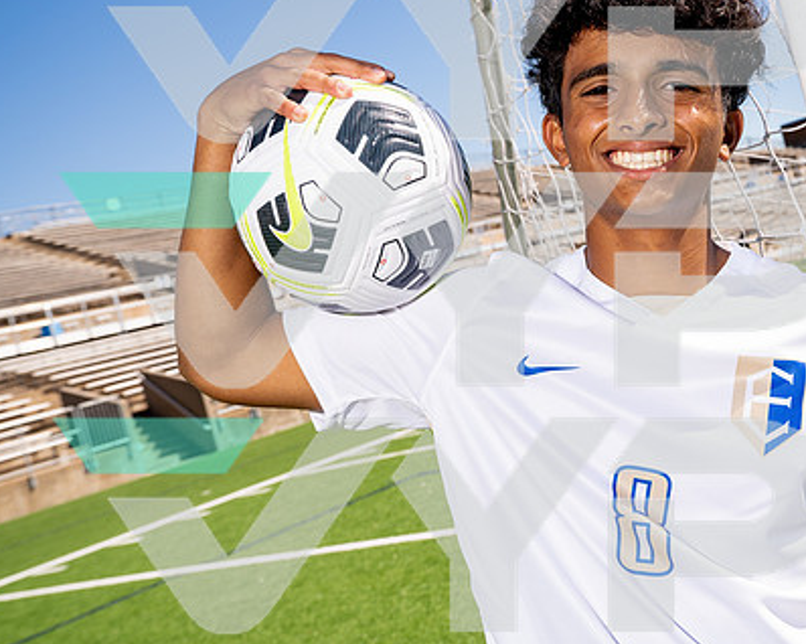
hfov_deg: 35.4
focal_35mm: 52
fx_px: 1240
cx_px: 575
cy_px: 280
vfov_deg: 29.1
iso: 100
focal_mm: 38
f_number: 8
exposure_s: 1/250
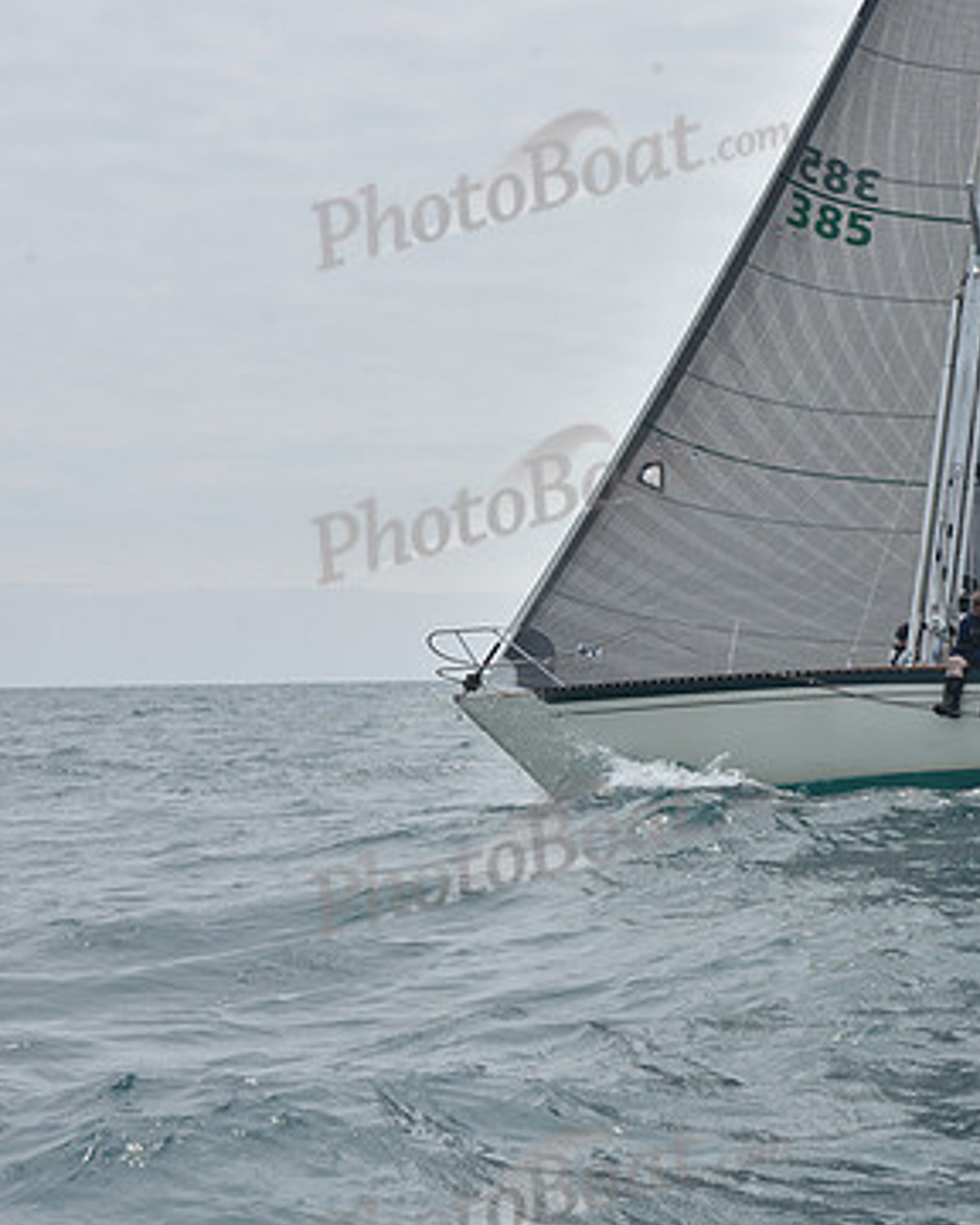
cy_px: 624
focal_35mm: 106
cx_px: 970
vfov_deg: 18.1
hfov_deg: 14.3
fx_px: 3843
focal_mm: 70
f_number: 11
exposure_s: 1/800
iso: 250
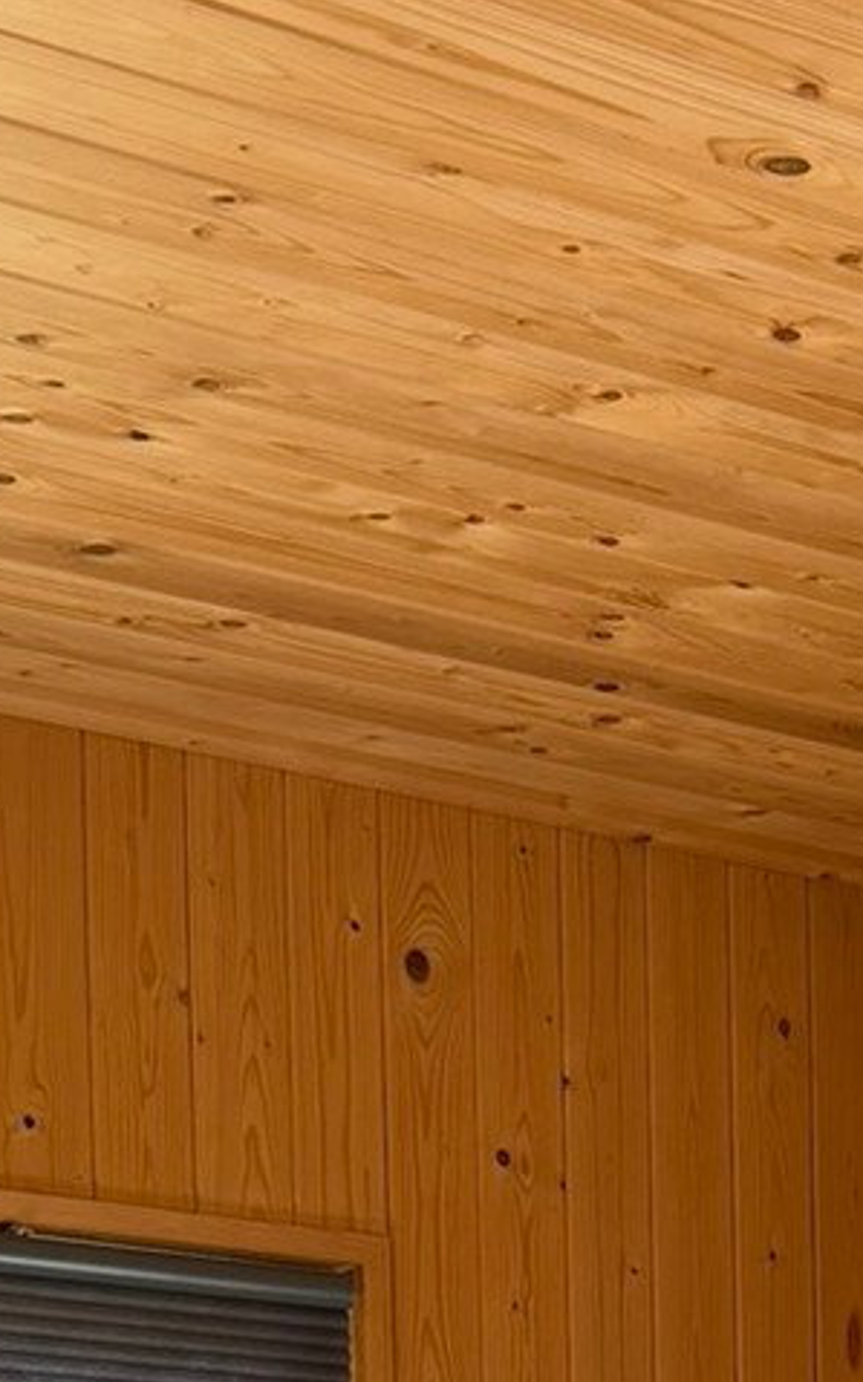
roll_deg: +0.7
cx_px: 926
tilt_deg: -2.7
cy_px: 2121
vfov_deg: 18.0
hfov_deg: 12.6
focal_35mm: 102
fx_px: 3842
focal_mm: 6.76
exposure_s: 1/144
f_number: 1.78
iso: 125
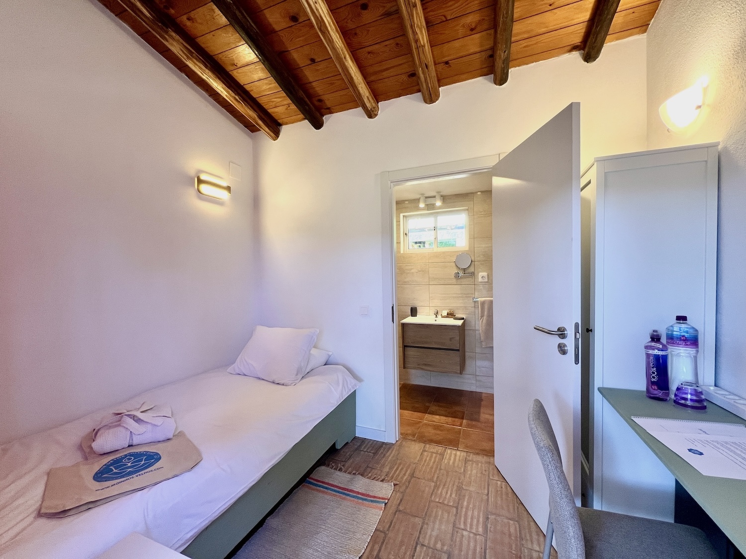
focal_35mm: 13
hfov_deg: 106.2
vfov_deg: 89.9
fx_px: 280
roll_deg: +0.9
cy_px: 280
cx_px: 373
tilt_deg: -1.6
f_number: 1.8
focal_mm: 1.57
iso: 125
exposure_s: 1/99
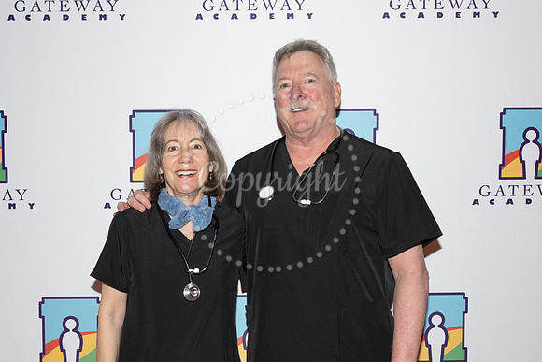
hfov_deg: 36.2
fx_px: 829
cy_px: 238
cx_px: 284
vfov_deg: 24.5
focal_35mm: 55
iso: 1000
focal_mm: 40
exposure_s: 1/125
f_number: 5.6
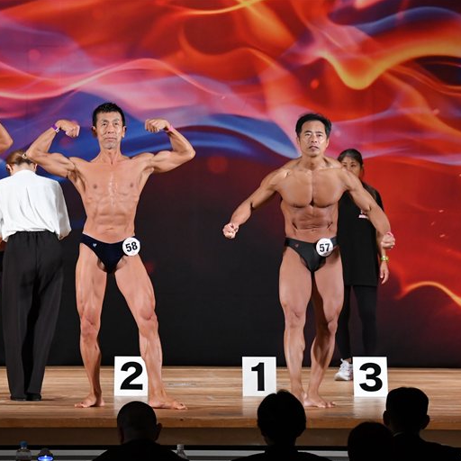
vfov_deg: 8.1
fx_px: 3254
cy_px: 230
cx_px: 120
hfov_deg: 8.1
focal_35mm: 216
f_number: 5.6
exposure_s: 1/400
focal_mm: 112
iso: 3200
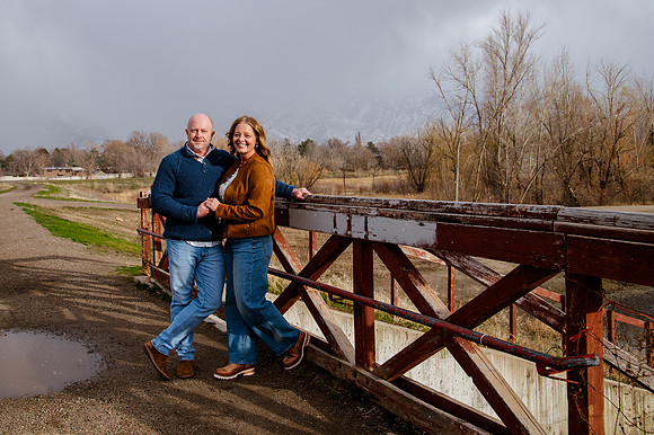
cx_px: 284
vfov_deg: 36.9
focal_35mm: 36
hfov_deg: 53.2
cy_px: 177
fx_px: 650
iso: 250
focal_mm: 30
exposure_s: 1/250
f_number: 5.6
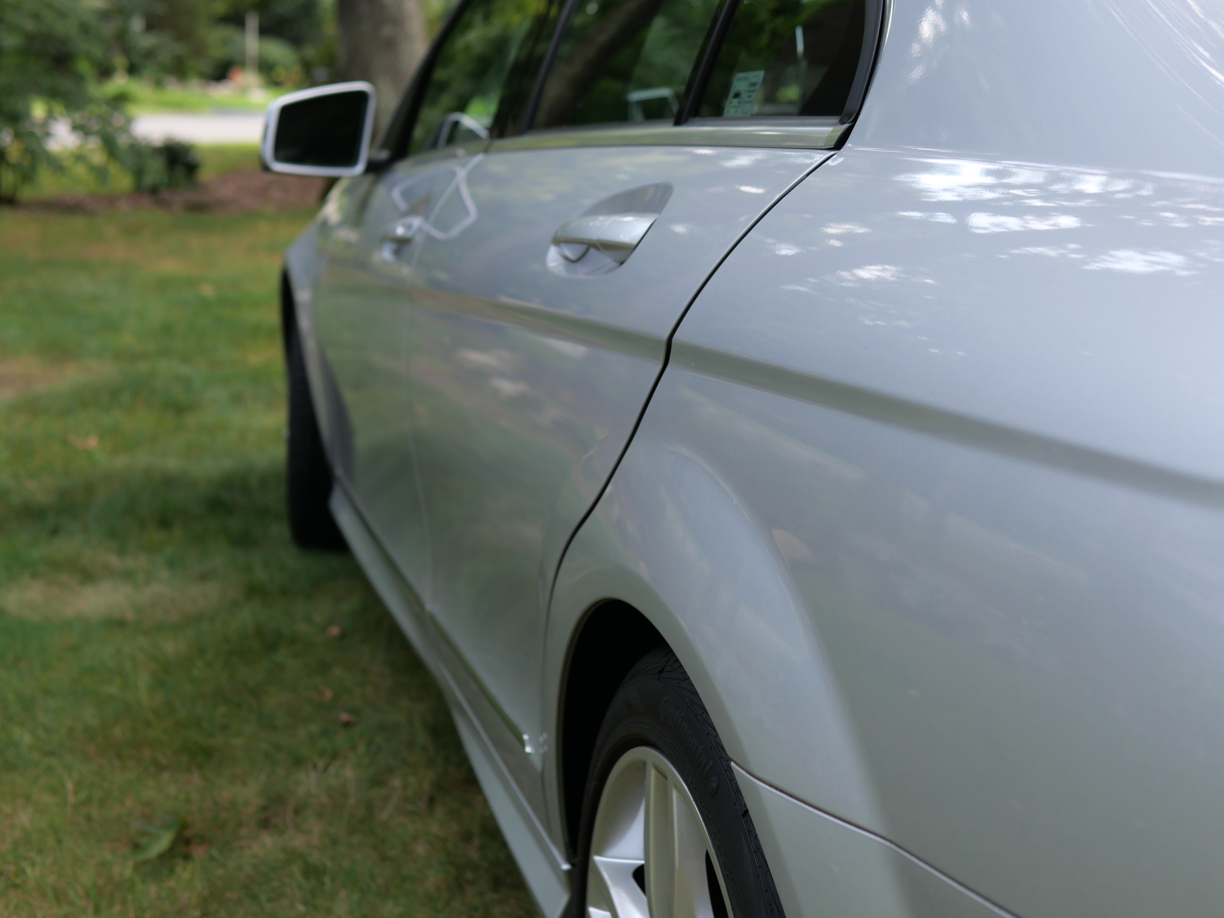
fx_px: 1768
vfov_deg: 29.1
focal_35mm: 50
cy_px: 459
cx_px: 612
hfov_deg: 38.2
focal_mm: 25
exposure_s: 1/320
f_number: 2.5
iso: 200
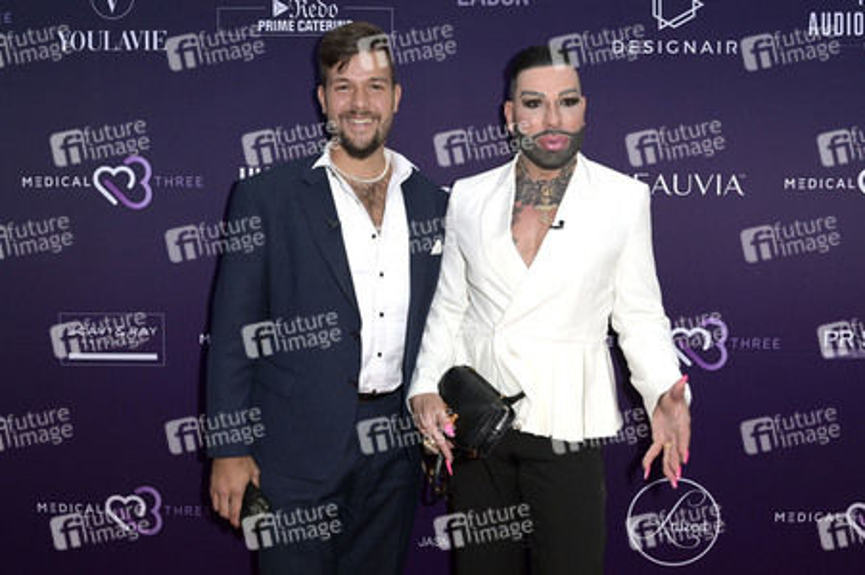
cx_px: 432
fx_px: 648
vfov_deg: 47.9
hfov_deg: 67.4
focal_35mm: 27
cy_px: 288
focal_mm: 27
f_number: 5.6
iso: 800
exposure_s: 1/250
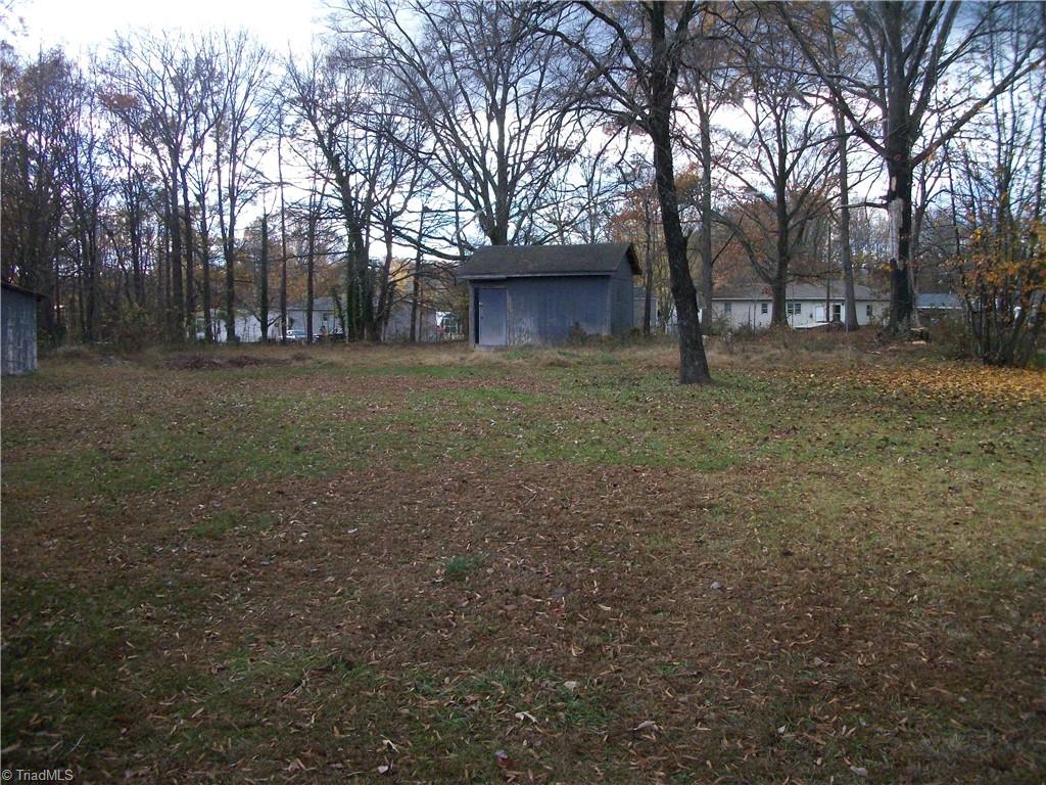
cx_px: 523
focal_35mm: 32
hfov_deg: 56.8
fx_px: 967
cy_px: 392
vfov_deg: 44.2
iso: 299
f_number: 2.9
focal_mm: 5.7
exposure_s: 1/500
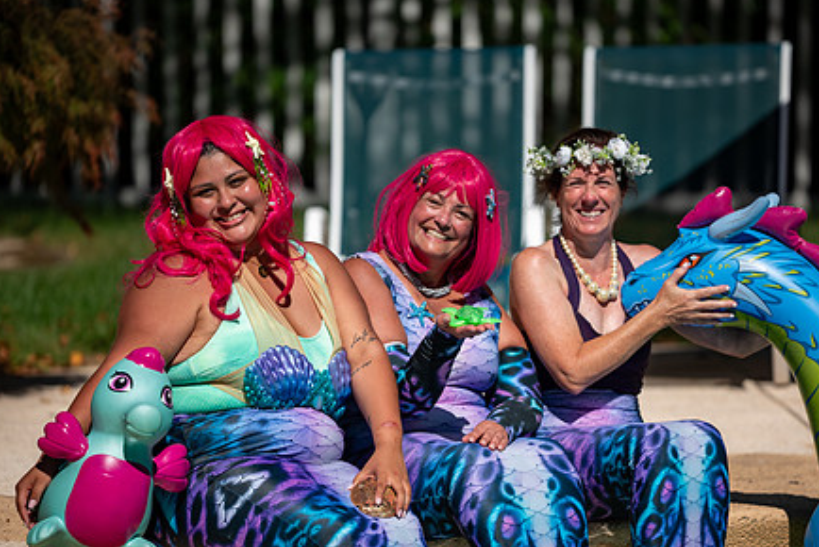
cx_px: 430
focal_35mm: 267
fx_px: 6078
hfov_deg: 7.7
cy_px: 354
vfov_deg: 5.2
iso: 100
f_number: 2.8
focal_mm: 200
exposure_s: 1/3200
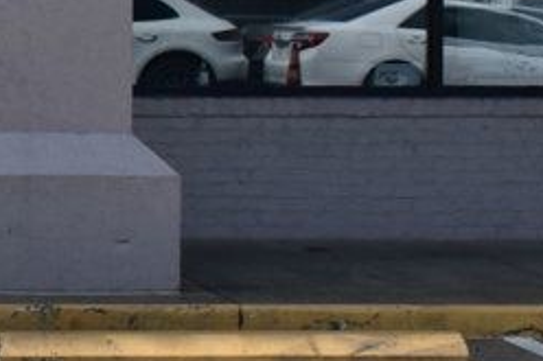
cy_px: 46
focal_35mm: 192
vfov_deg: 7.1
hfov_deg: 10.1
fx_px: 2895
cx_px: -427
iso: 360
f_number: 11
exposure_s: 1/500
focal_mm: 31
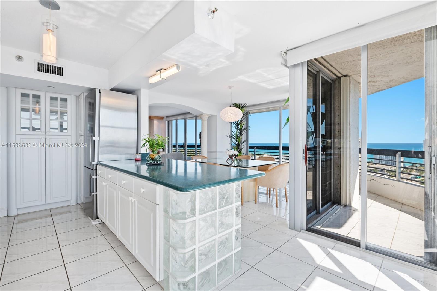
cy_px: 146
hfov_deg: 96.7
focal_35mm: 16
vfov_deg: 73.8
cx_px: 218
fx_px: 194
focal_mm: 16
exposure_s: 1/60
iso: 200
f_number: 8
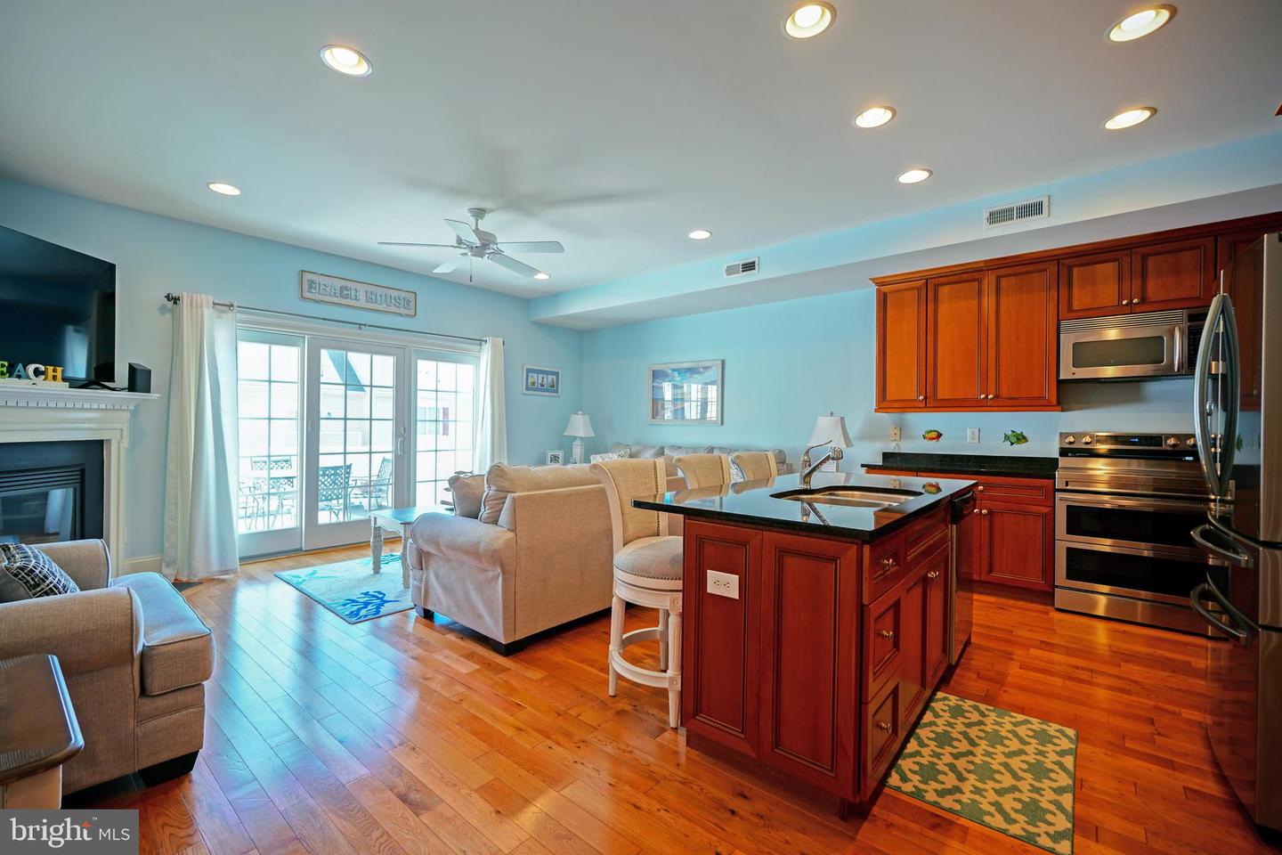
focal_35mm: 15
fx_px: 534
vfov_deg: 77.3
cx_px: 641
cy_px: 428
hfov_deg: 100.4
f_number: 2.8
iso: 125
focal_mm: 10
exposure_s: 1/30
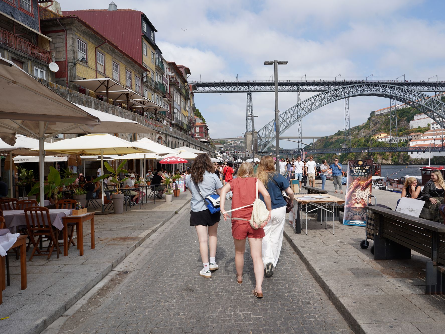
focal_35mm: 26
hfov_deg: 67.1
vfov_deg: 53.1
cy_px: 167
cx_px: 247
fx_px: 334
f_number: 13
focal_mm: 24
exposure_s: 1/100
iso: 100
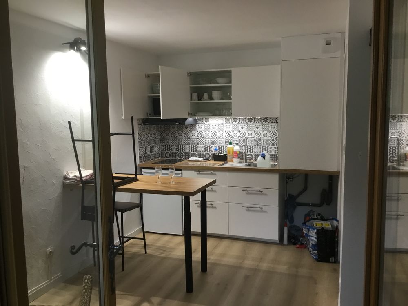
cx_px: 204
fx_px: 365
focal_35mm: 31
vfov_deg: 45.4
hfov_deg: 58.4
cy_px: 153
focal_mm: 3.3
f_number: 2.4
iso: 125
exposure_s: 1/33
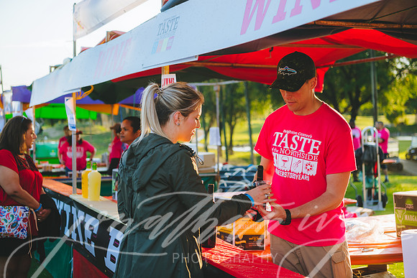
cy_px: 139
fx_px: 649
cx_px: 208
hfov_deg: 35.6
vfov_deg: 24.2
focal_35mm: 56
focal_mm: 56
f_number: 3.5
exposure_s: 1/160
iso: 64
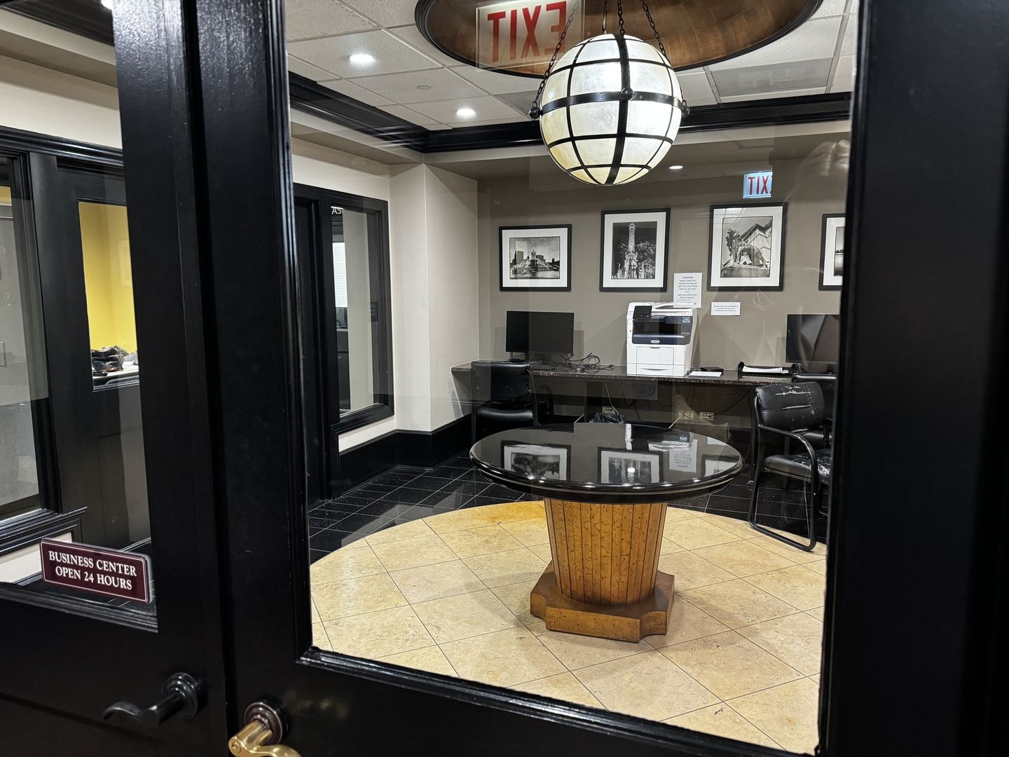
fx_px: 700
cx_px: 504
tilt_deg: -7.6
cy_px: 378
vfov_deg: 56.8
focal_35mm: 24
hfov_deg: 71.6
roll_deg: +0.6
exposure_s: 1/60
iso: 640
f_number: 1.78
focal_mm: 6.86
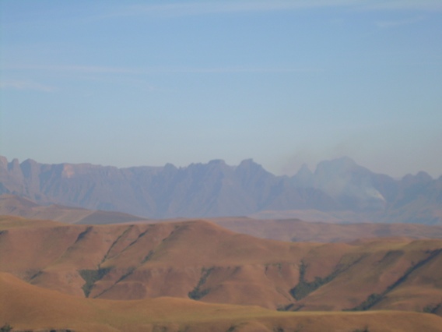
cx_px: 221
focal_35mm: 110
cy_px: 166
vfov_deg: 13.5
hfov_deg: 17.9
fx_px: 1405
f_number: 4.9
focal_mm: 18.9
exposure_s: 1/420
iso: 50
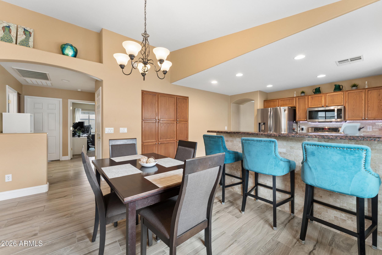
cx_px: 191
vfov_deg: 81.2
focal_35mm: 14
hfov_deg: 104.3
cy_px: 128
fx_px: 149
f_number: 9
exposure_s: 1/8
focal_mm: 14
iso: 320
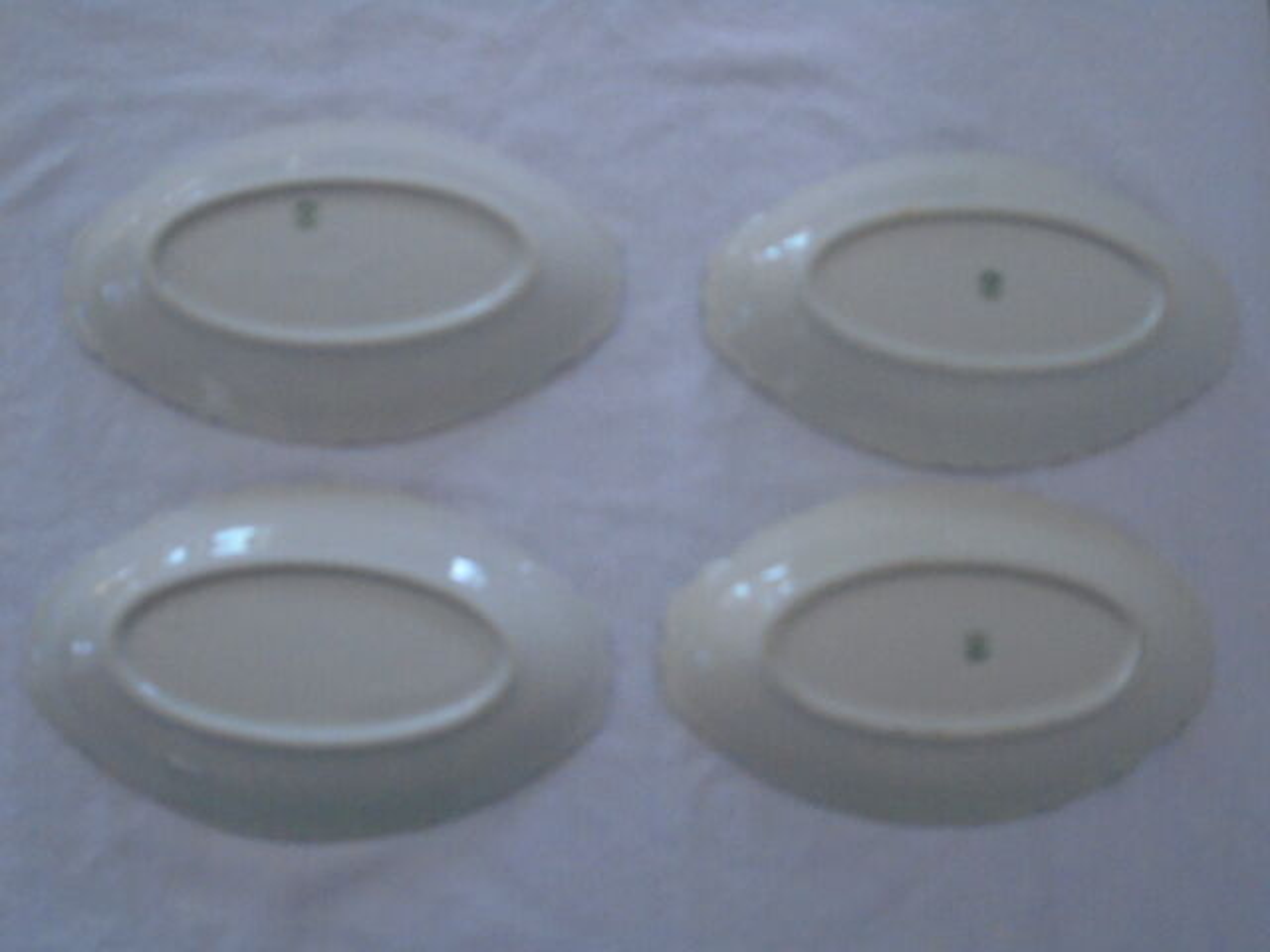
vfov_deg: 29.7
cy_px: 476
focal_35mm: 49
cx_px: 635
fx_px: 1798
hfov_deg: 38.9
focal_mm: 8.7
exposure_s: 1/125
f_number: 4.5
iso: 500
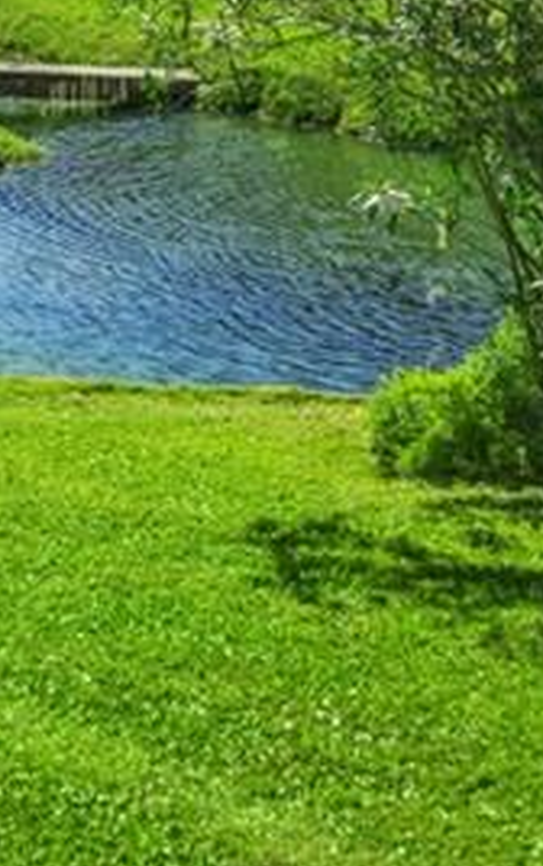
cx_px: 90
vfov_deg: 14.5
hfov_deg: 9.4
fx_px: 3308
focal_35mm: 140
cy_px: -126
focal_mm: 24
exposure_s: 1/250
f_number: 8
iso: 100
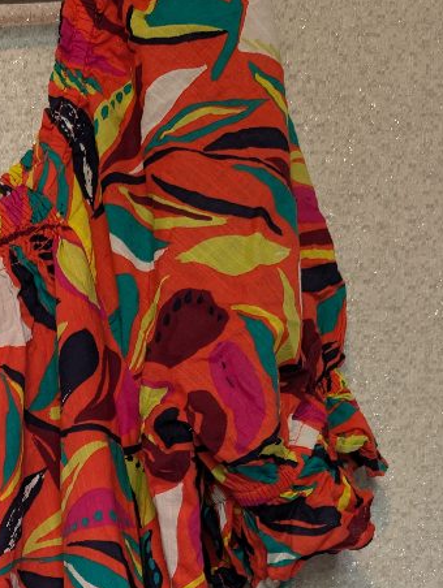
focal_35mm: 85
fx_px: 1448
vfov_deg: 20.4
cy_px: 830
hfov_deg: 16.5
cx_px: -124
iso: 343
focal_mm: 6.9
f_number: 1.68
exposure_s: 1/123
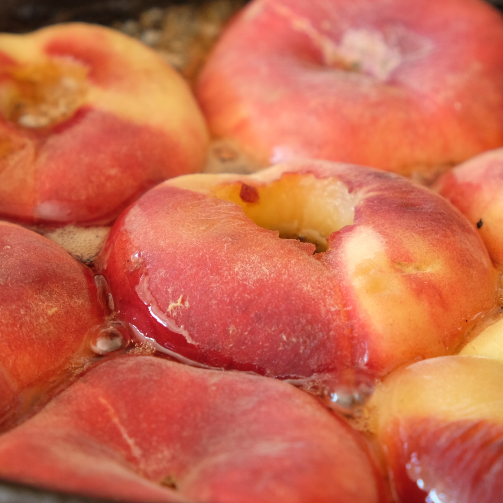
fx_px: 1743
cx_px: 275
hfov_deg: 16.4
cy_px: 251
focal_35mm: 106
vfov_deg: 16.4
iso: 800
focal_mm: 55
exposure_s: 1/20
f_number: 5.6
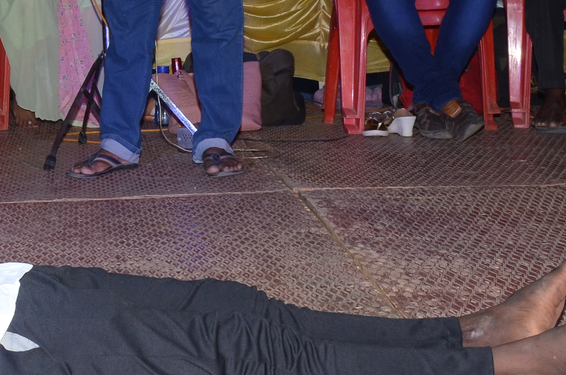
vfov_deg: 13.3
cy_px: 12
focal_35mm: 101
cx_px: -42
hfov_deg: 19.4
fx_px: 1592
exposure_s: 1/125
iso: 500
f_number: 10
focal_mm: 23
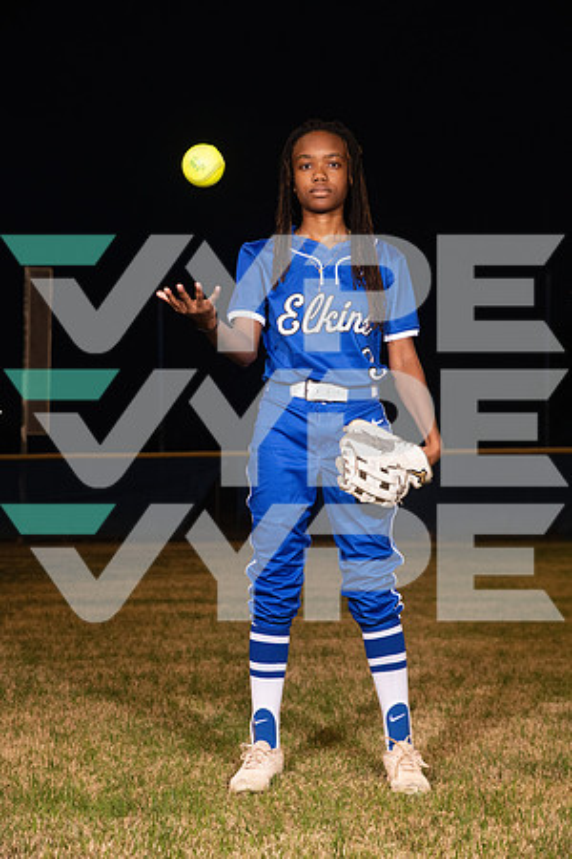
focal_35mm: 60
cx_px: 286
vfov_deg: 33.4
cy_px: 430
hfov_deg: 22.6
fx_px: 1430
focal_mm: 60
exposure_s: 1/320
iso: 800
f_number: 6.3
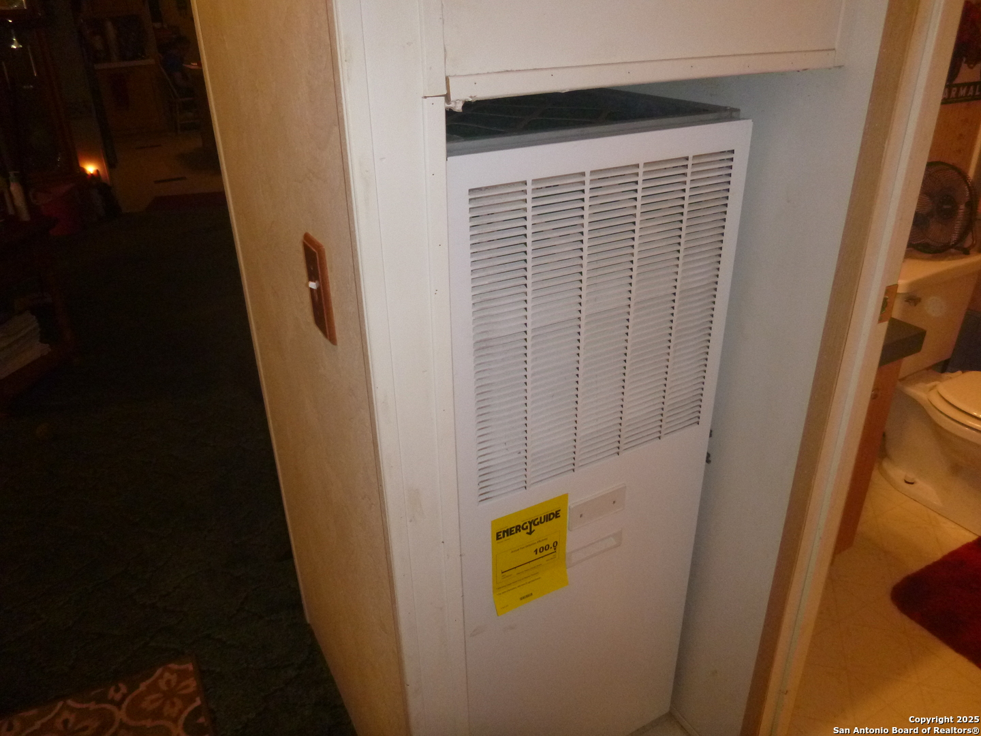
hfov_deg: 69.4
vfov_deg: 54.9
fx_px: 708
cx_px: 490
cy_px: 368
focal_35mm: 25
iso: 400
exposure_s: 1/60
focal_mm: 4.5
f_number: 3.9
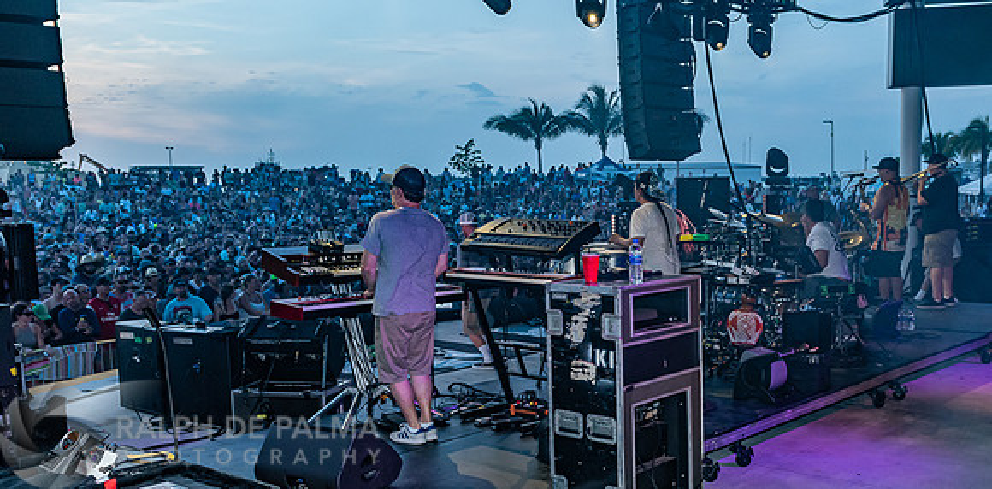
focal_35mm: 39
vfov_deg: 27.6
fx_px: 994
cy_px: 296
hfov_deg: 52.7
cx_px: 589
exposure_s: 1/160
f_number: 5.6
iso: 800
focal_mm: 24
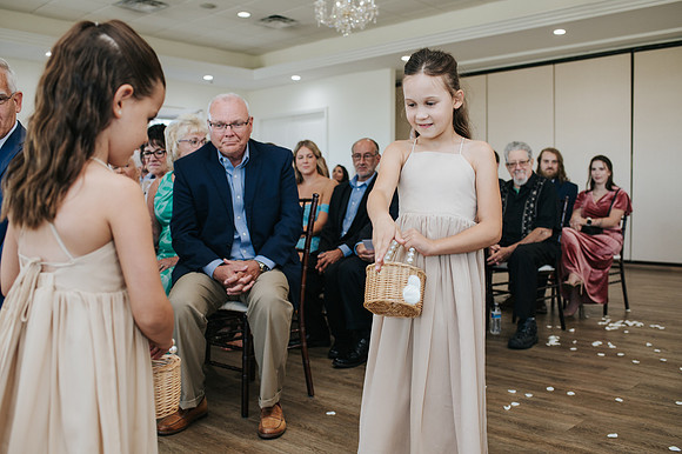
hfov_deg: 54.5
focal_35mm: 35
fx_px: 663
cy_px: 227
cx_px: 341
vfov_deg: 37.8
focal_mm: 35
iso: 800
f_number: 3.5
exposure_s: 1/200
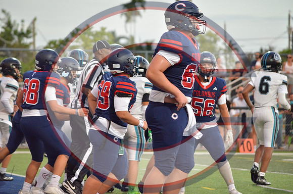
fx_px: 2071
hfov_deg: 8.1
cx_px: 146
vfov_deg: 5.4
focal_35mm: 255
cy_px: 97
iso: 3600
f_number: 5
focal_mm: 170
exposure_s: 1/500
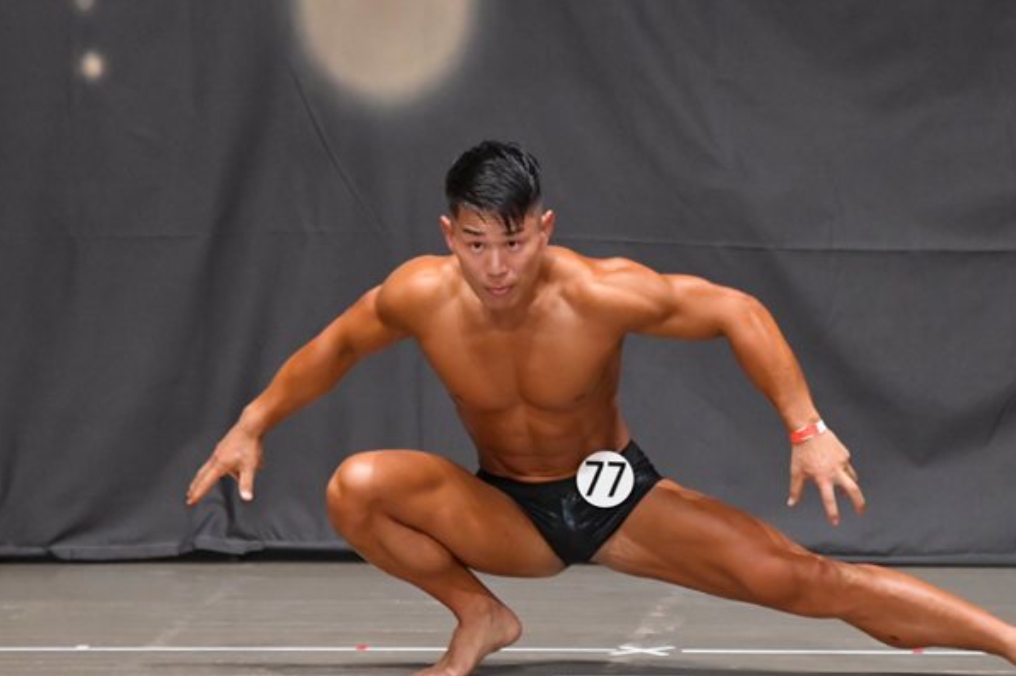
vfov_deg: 3.7
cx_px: 498
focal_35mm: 370
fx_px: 10433
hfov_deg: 5.6
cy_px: 412
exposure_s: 1/400
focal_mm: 190
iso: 8000
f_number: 5.6
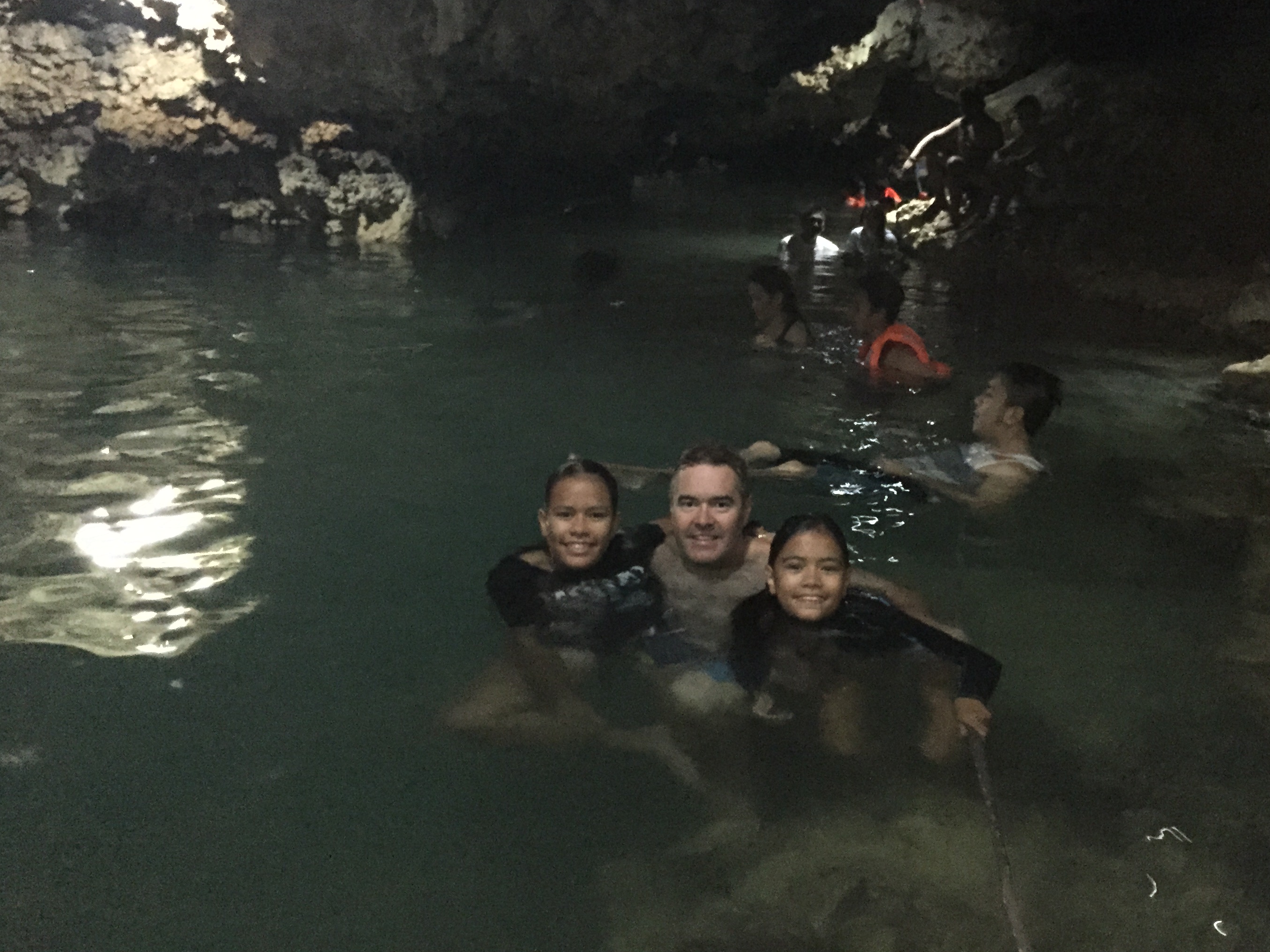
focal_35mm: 35
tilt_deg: -8.9
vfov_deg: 40.5
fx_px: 1284
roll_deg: -4.4
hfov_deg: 52.3
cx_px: 759
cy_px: 378
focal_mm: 4.15
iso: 2000
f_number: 2.2
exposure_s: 1/15
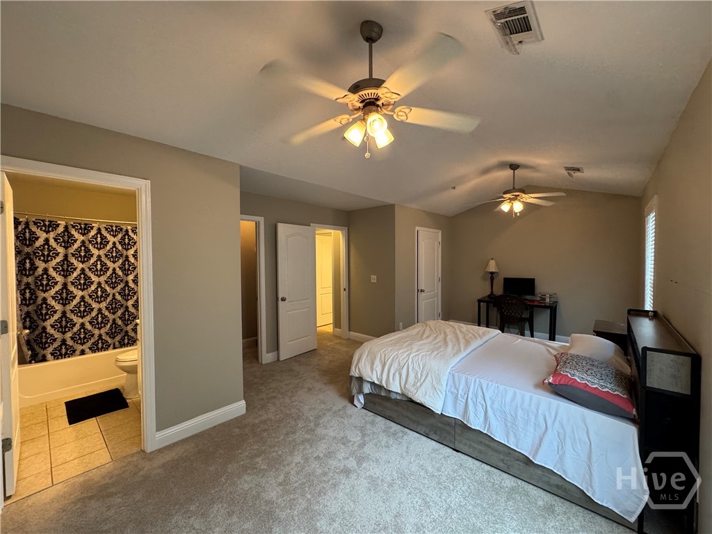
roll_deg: -0.2
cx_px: 356
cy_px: 267
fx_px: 288
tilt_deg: -2.1
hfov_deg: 102.1
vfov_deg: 85.7
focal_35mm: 14
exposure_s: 1/120
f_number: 2.2
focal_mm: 2.22
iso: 320
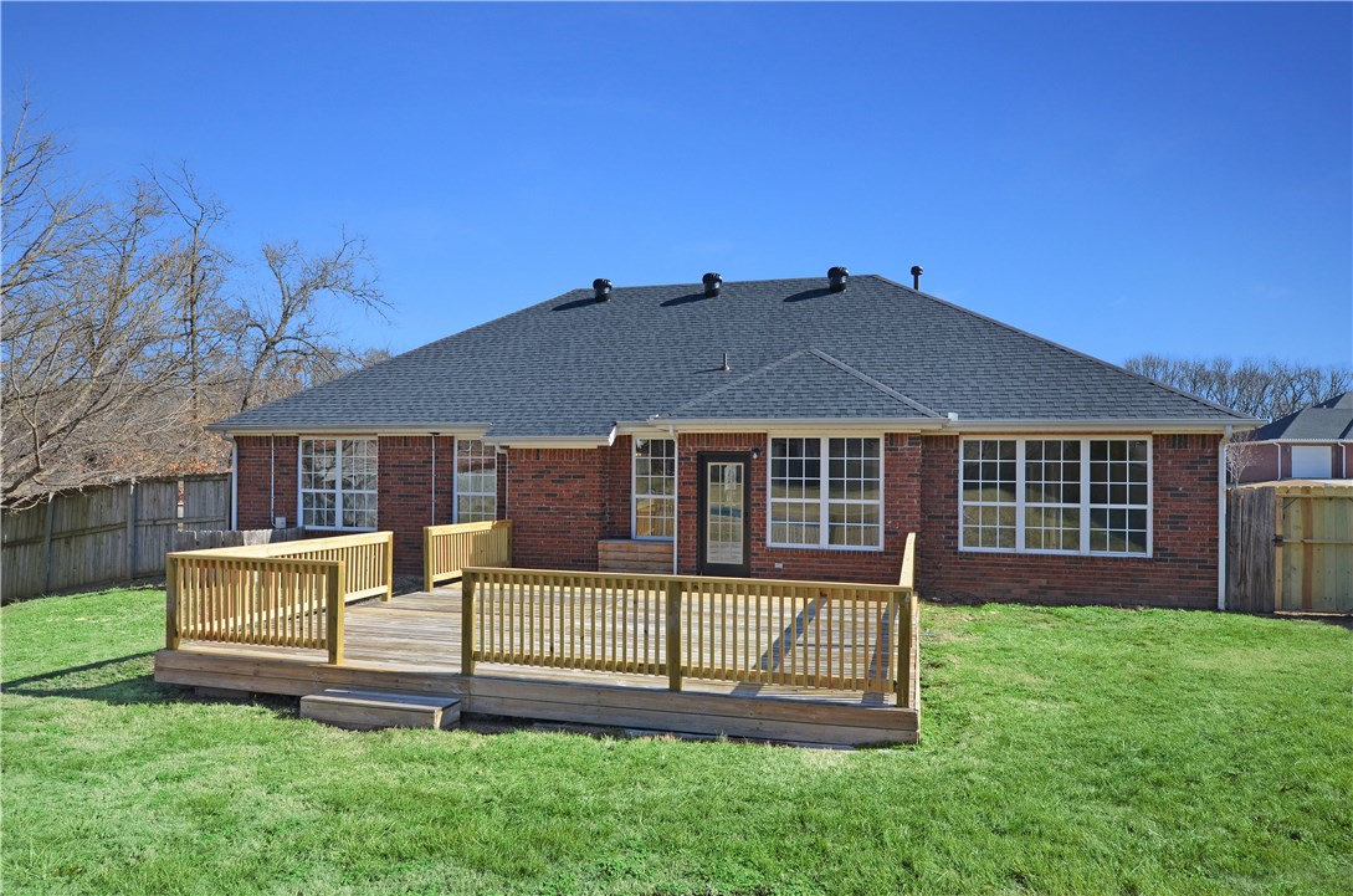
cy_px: 448
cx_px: 676
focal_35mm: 21
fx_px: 788
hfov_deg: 81.3
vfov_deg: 59.3
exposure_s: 1/250
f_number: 8
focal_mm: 14
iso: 140
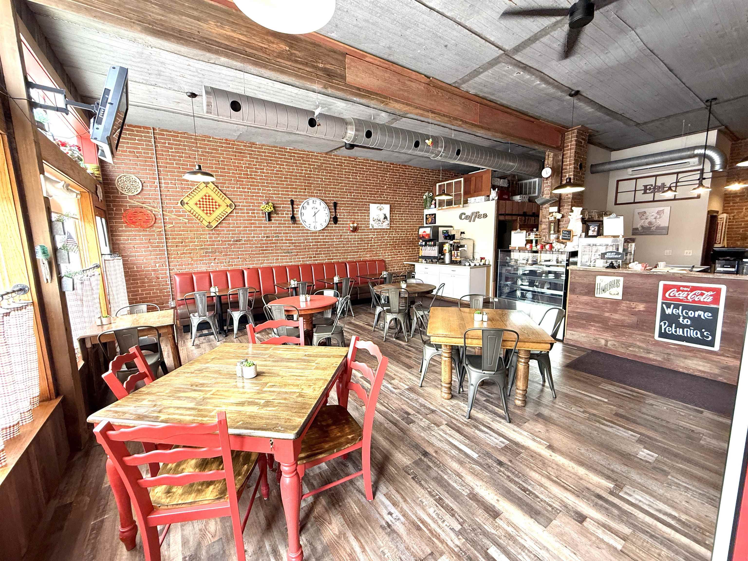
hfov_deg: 102.1
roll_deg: +0.5
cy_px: 280
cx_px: 374
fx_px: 303
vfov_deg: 85.7
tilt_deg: -7.2
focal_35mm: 14
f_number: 2.2
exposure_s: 1/99
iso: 200
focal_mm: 2.22
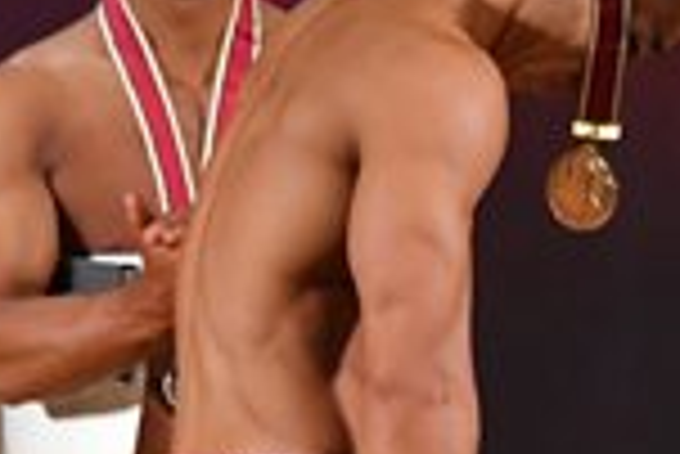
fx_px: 21837
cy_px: 629
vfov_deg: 1.2
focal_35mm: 1155
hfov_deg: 1.8
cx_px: 808
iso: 3200
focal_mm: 150
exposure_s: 1/400
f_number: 5.6
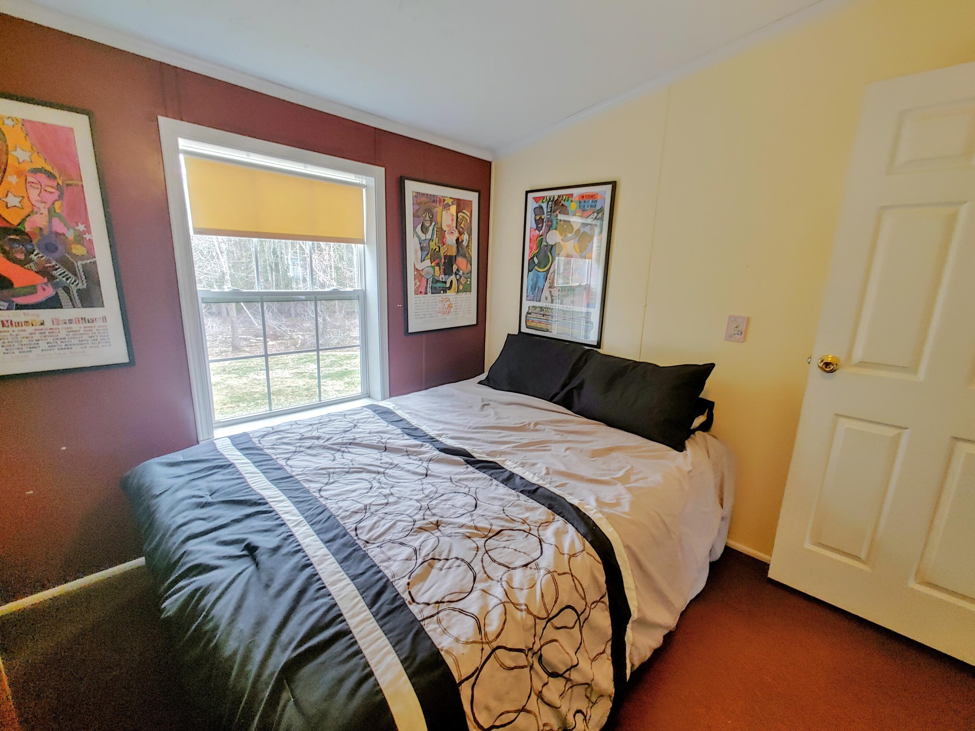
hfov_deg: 98.2
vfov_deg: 81.7
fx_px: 422
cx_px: 488
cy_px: 366
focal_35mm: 15
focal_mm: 1.78
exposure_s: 1/40
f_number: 1.9
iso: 100
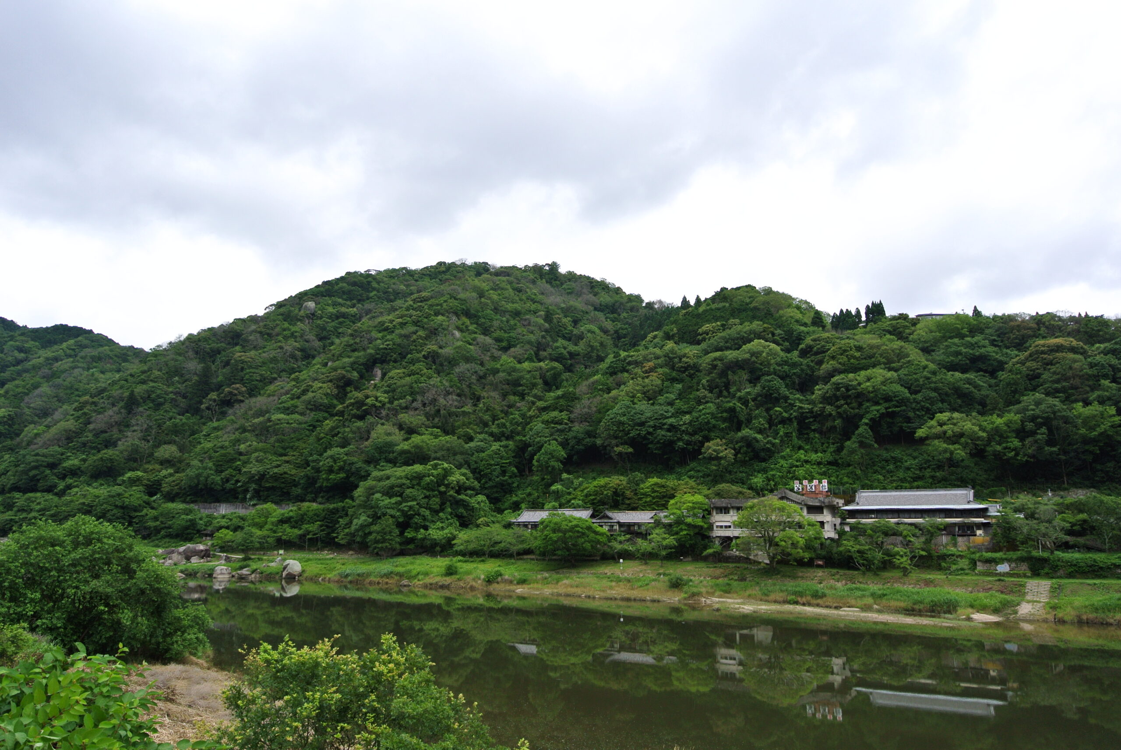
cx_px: 560
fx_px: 717
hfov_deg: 76.0
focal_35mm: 23
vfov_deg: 55.2
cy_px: 375
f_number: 4.2
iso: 100
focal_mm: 8.7
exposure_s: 1/250
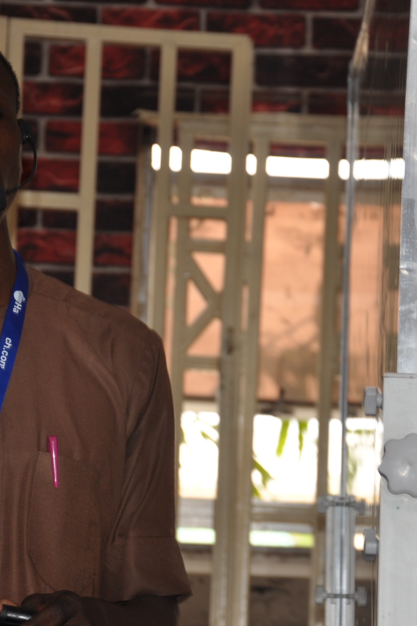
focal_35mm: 153
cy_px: 315
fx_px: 2658
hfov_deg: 9.0
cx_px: 128
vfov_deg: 13.4
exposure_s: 1/60
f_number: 5.3
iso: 200
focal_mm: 66
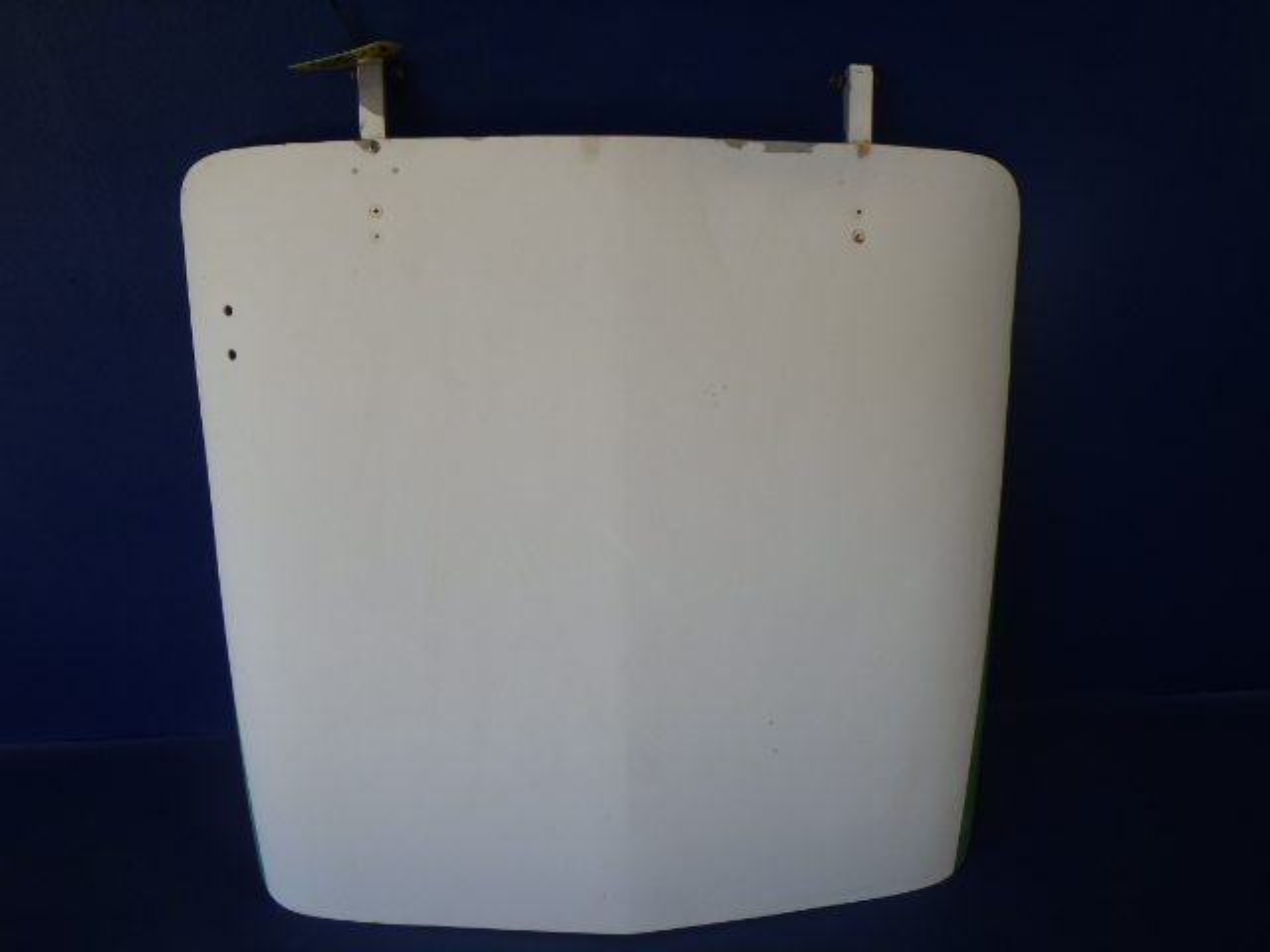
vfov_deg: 49.7
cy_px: 476
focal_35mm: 28
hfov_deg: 63.4
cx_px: 635
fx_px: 1027
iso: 125
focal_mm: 5
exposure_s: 1/100
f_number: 3.9
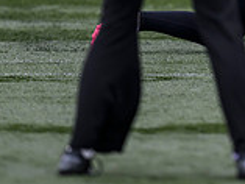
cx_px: 383
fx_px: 11418
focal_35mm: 1612
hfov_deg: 1.2
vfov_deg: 0.9
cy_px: -143
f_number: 3.5
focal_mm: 400
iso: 500
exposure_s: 1/1250
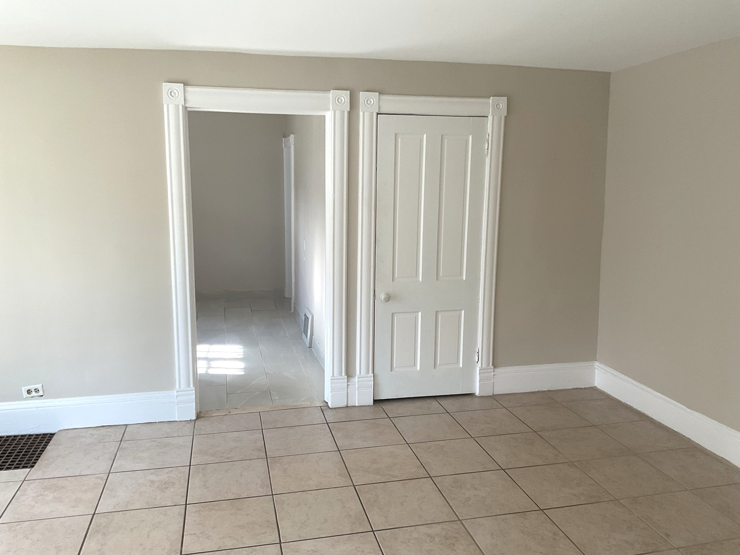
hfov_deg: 61.7
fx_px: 620
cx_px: 370
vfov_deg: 48.2
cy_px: 278
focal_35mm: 29
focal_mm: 3
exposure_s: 1/120
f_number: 1.8
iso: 64
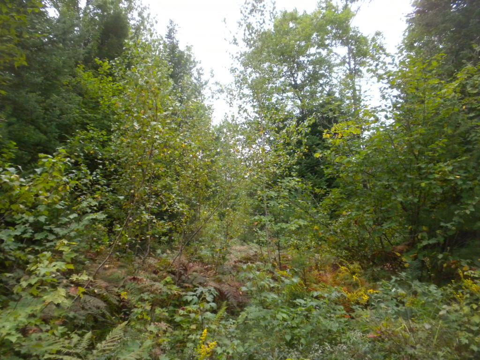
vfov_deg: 38.7
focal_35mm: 37
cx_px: 240
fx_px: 513
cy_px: 180
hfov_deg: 50.1
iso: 400
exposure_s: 1/658
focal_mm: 6.6
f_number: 3.5
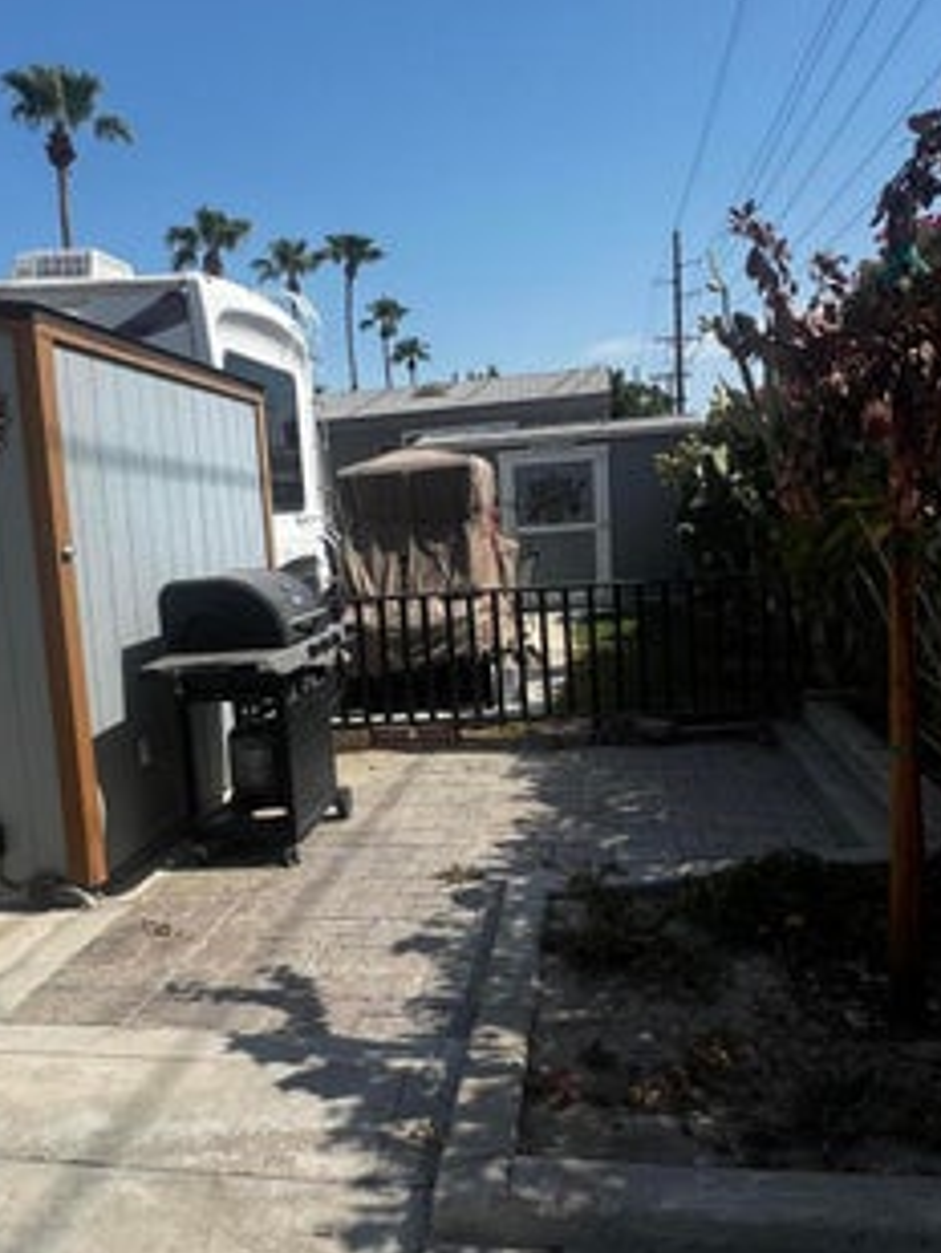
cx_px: 369
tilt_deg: -10.6
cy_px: 681
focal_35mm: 29
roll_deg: +3.9
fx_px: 1050
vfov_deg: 61.5
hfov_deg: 47.9
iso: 50
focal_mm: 2.22
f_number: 2.2
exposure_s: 1/2415
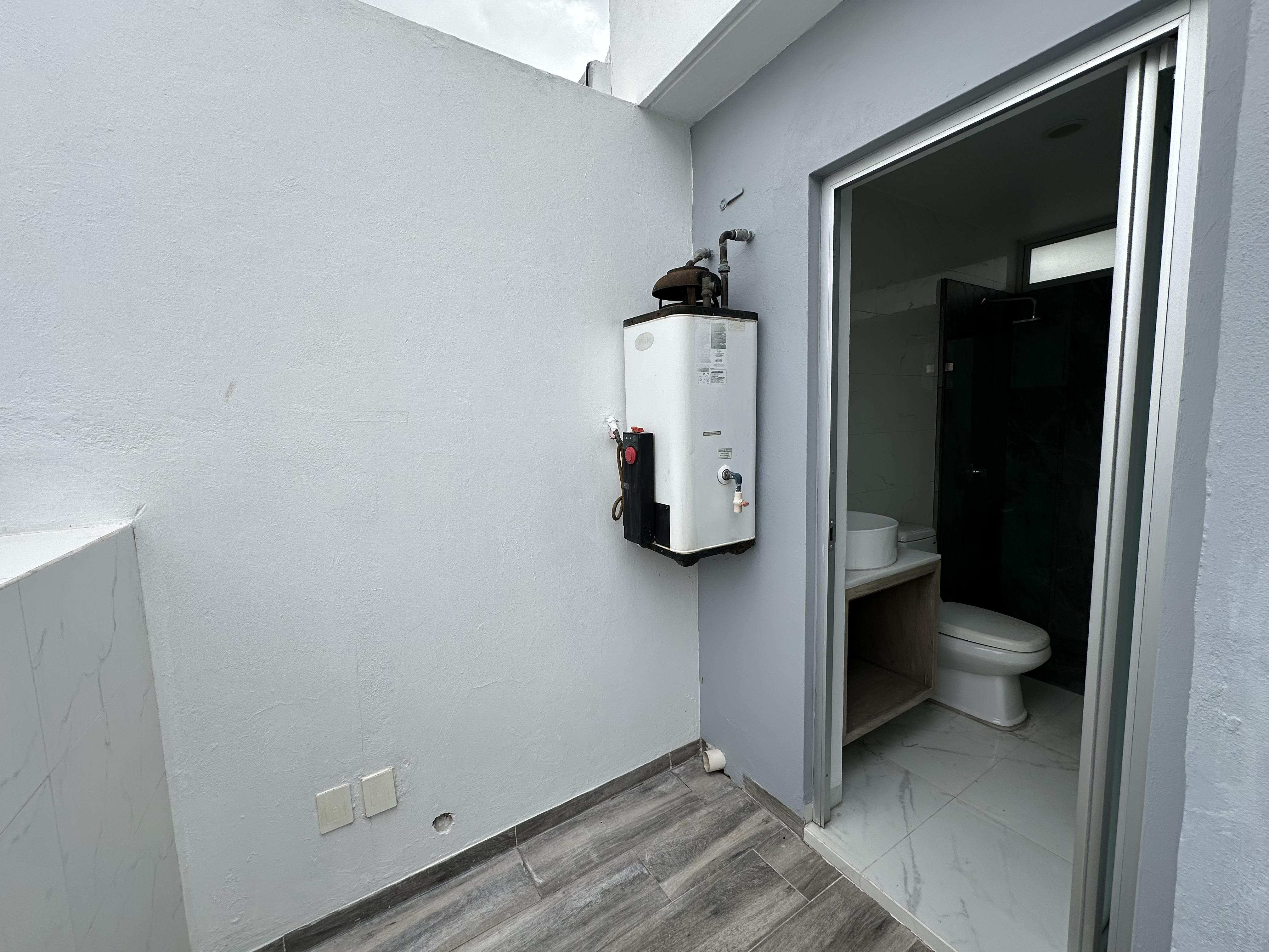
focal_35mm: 14
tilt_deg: -5.2
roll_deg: +0.9
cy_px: 476
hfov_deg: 102.1
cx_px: 634
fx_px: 513
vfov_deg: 85.7
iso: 50
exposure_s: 1/1082
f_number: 2.2
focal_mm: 2.22
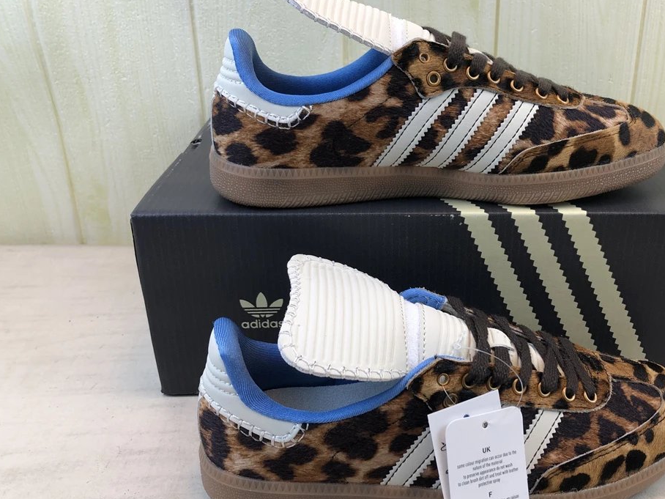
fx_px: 711
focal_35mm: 37
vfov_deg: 38.7
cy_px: 256
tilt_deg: -25.2
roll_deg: +1.6
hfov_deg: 49.6
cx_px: 420
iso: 25
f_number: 1.8
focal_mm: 4
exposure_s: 1/100
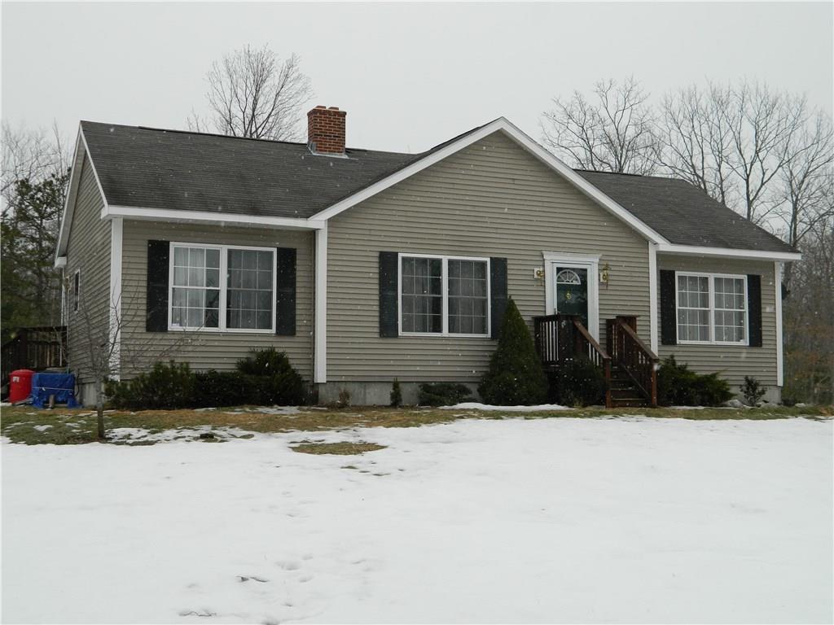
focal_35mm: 47
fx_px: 1132
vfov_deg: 30.9
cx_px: 417
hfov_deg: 40.4
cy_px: 312
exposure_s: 1/200
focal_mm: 8.4
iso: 80
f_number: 3.6
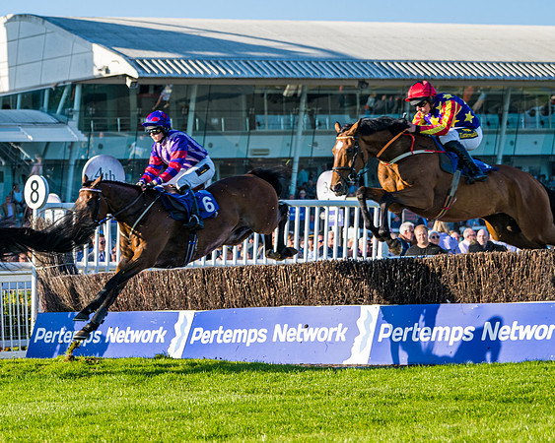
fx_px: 2462
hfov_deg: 12.8
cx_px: 45
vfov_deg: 10.3
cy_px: 255
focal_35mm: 150
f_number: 4
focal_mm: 86
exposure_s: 1/1250
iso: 200
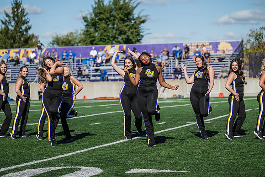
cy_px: 88
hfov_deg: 17.8
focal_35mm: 115
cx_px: 132
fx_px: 847
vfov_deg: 11.9
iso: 80
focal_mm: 115
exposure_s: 1/1600
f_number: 3.2
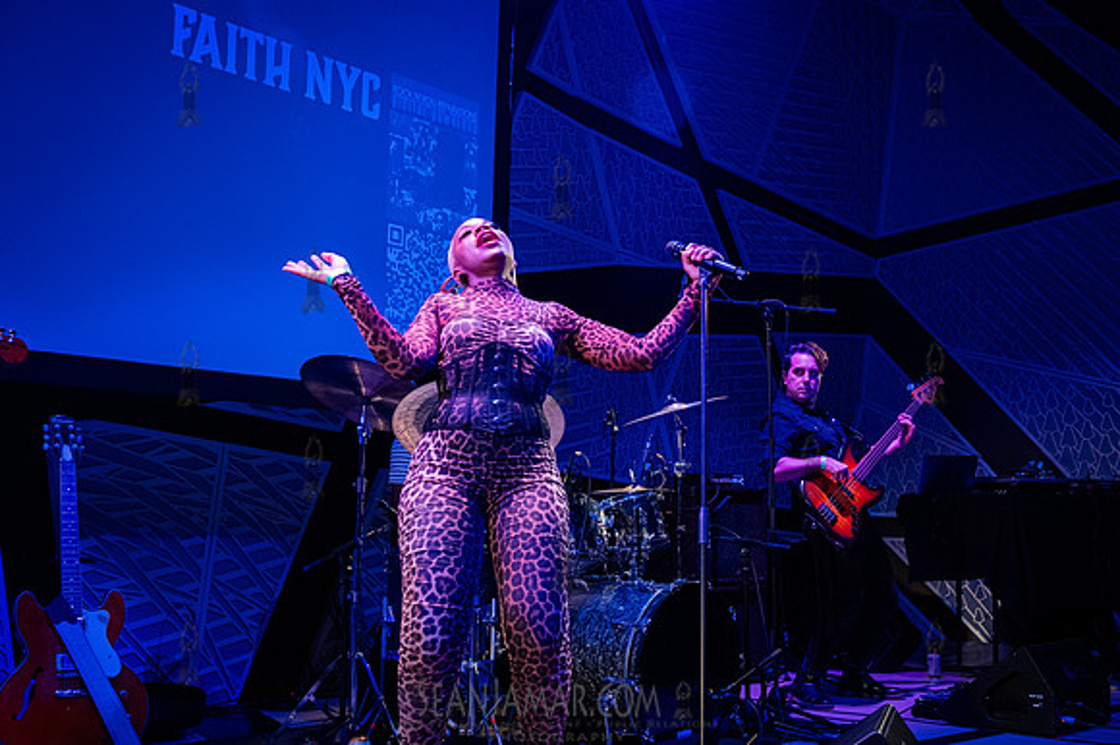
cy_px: 393
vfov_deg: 32.0
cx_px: 641
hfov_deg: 46.4
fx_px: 1301
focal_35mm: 42
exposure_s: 1/640
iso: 10000
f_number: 4.5
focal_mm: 35
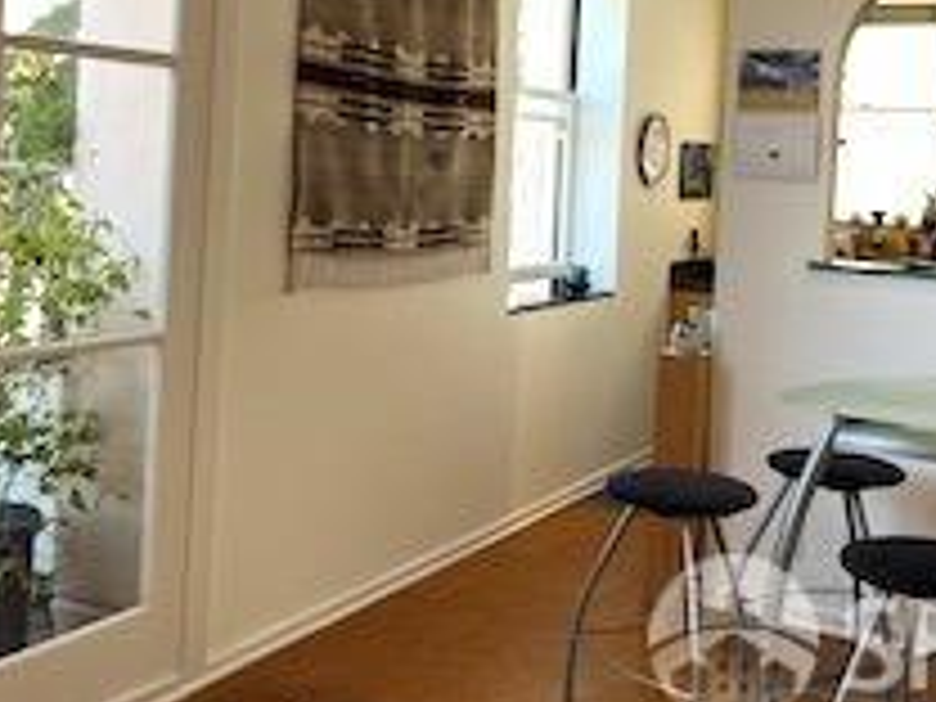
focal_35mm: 45
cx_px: 549
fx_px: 1217
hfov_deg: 41.9
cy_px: 135
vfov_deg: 31.3
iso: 40
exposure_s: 1/153
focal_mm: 5.1
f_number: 1.6
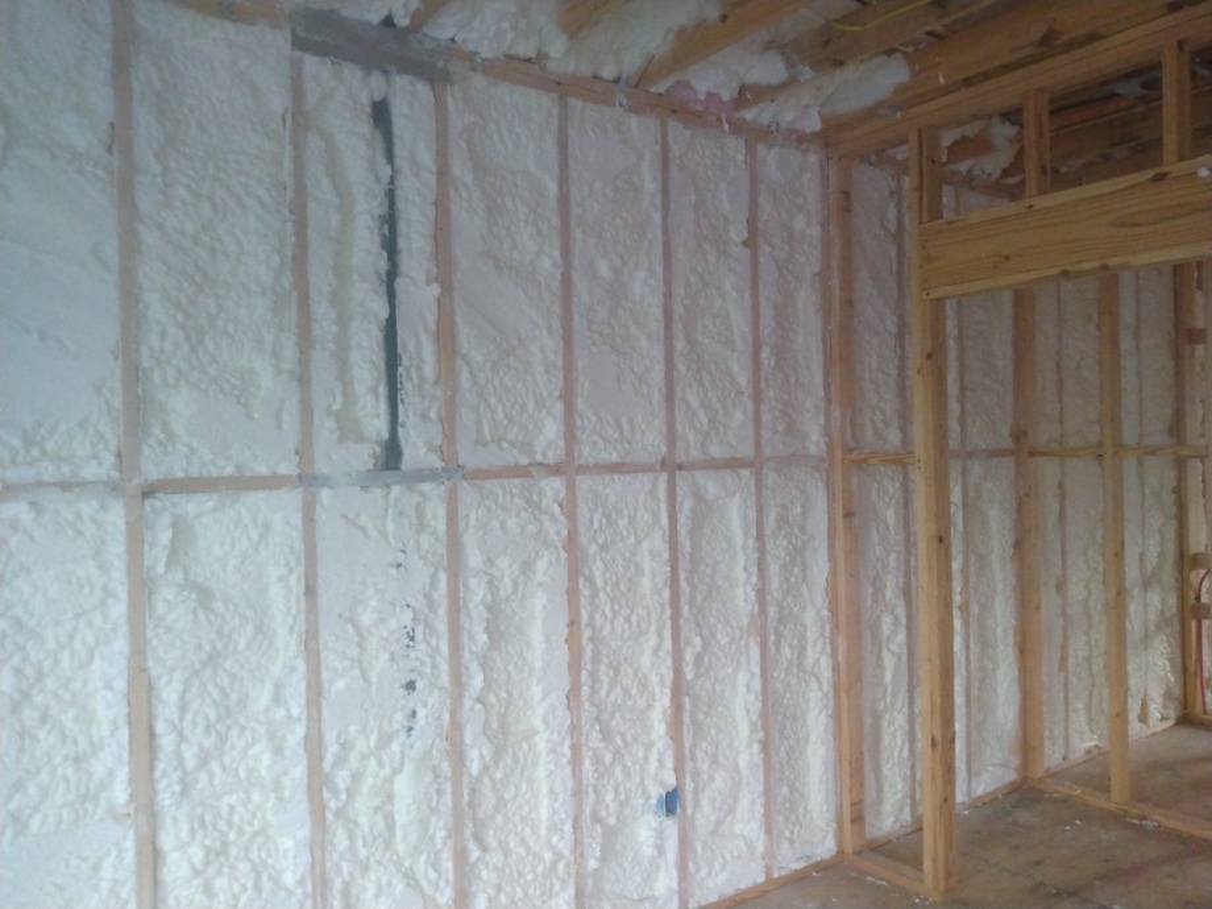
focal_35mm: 20
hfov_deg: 81.7
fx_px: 700
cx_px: 606
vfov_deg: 66.0
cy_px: 454
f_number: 2
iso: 647
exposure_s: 1/30
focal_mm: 3.54
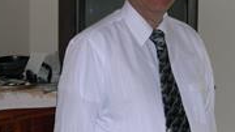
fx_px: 573
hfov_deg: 23.1
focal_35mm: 92
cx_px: 142
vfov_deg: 13.1
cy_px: 59
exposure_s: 1/60
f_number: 2.8
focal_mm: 8
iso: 100
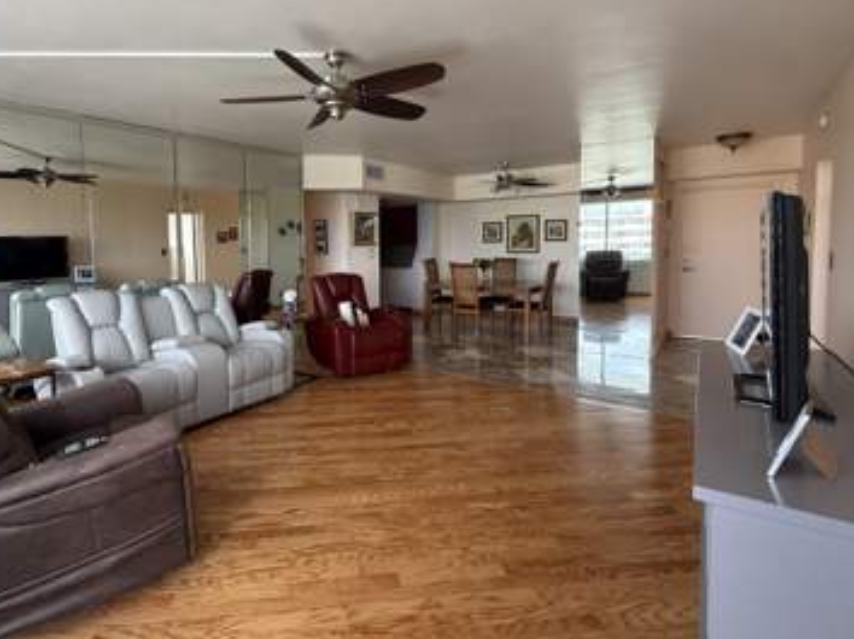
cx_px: 355
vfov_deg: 68.2
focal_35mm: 19
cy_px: 266
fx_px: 468
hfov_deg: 84.0
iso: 125
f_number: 2.2
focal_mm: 2.22
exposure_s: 1/99
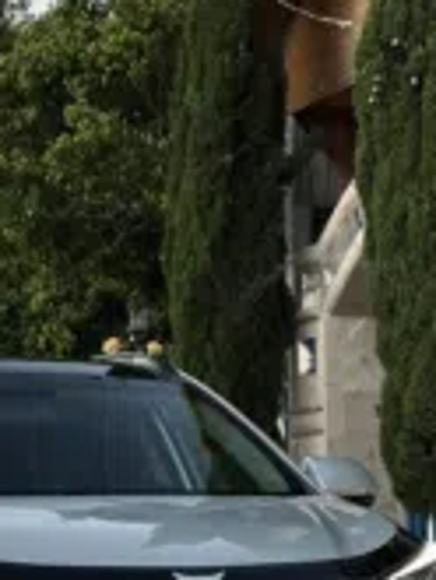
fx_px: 3136
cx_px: 49
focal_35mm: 187
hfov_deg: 7.9
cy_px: 527
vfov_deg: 10.5
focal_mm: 9
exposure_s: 1/100
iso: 64
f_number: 2.8
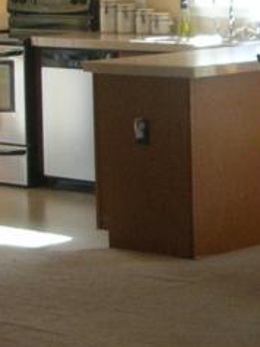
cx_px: 273
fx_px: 1641
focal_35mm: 164
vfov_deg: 12.0
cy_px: 85
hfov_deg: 9.0
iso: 71
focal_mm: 5.8
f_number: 2.8
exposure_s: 1/40.7
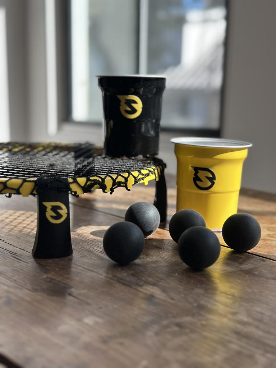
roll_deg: -1.8
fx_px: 510
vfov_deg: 39.7
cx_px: 138
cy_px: 184
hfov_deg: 30.3
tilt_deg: -9.5
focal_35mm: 48
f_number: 1.78
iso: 80
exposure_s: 1/426
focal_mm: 6.86
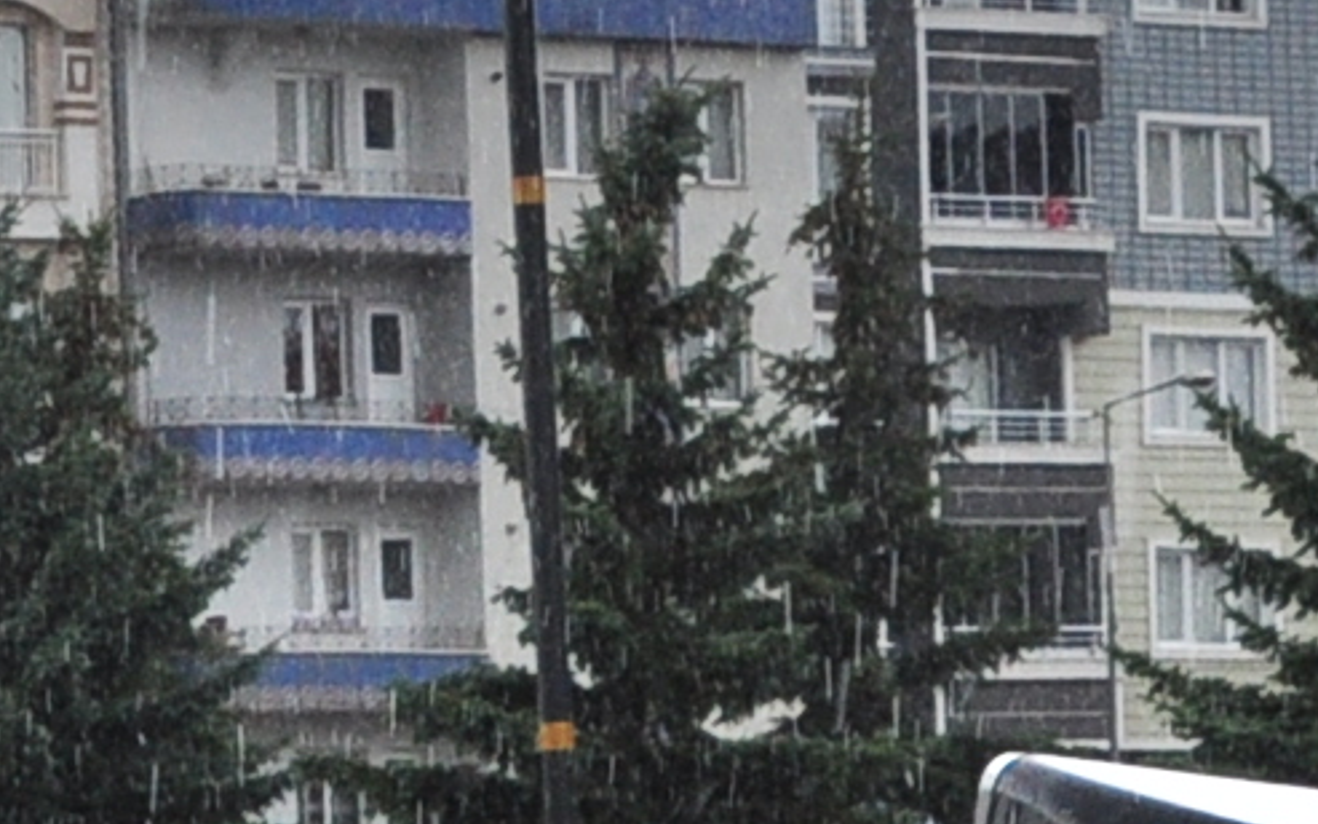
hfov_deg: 8.8
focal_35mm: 239
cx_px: 561
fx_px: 8584
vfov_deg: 5.5
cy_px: 1011
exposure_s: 1/400
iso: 400
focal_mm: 24
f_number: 10
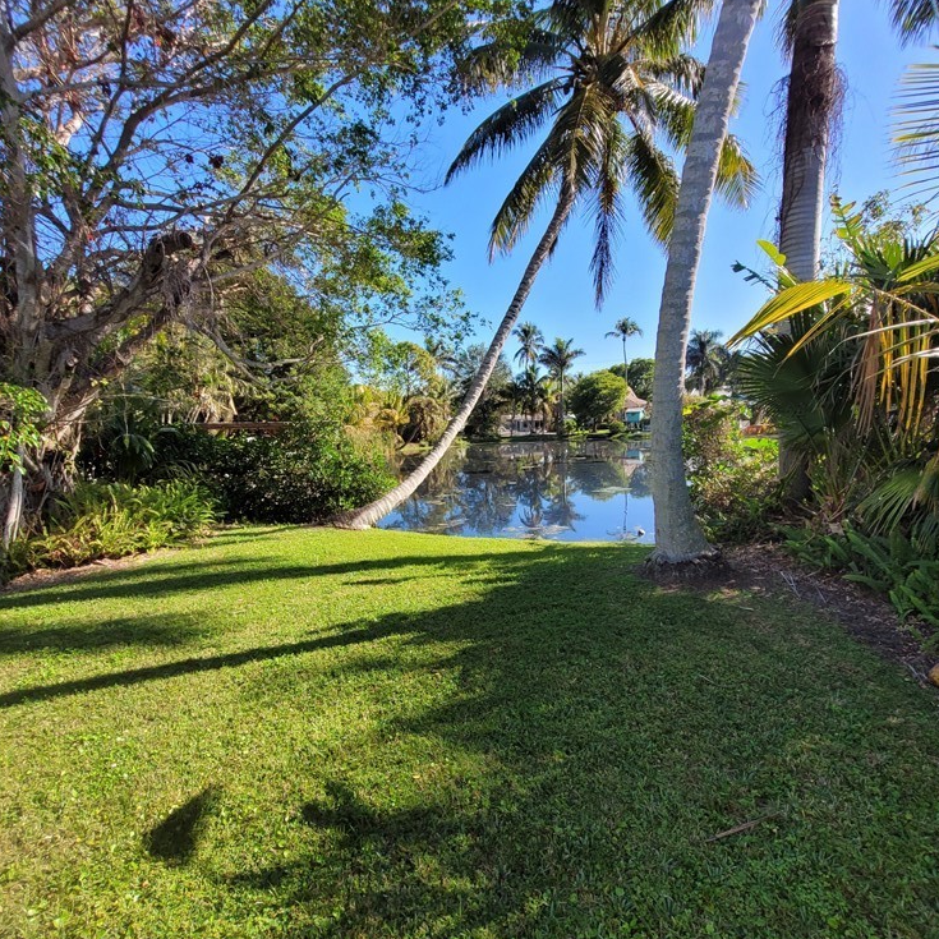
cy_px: 505
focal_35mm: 16
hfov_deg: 87.4
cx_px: 484
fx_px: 491
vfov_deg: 87.3
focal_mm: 1.74
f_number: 2.2
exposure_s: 1/629
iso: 40
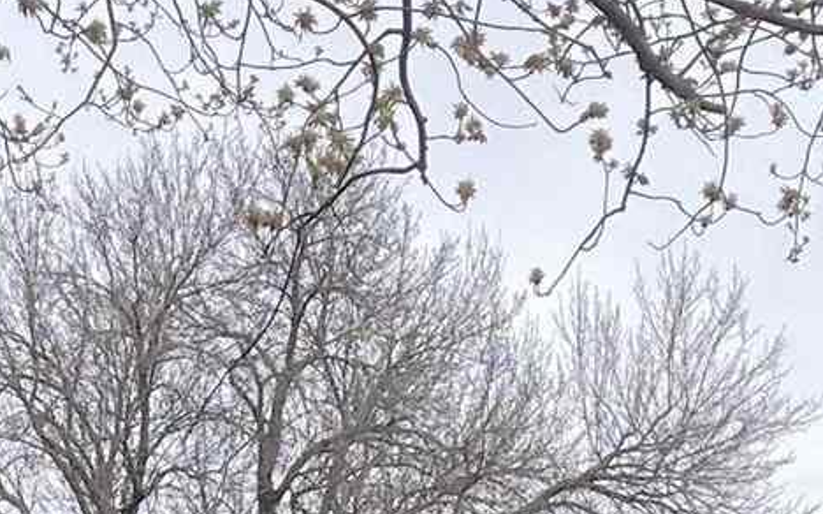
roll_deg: -0.2
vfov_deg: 6.3
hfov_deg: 10.6
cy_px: 1426
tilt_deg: +3.2
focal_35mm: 195
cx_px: -104
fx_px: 4372
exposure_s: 1/1021
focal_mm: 3.99
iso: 20
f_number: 1.8
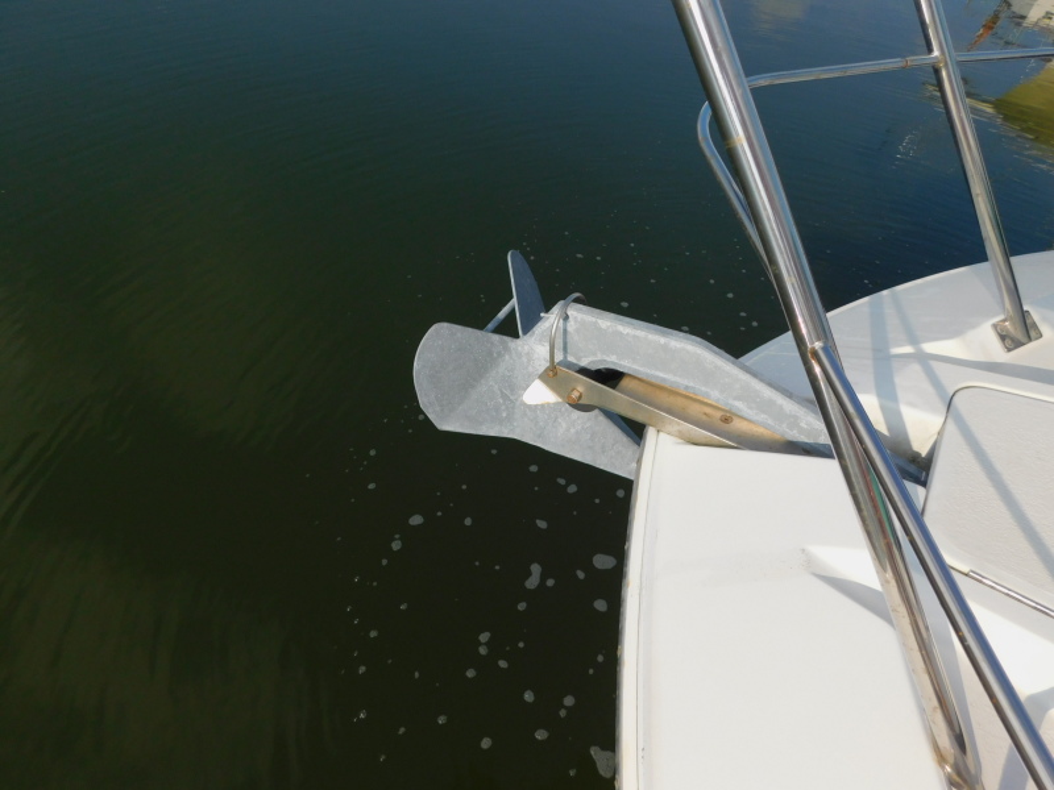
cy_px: 395
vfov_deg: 58.9
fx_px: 700
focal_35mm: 23
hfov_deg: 73.9
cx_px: 527
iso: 125
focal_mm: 4
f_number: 6
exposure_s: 1/640
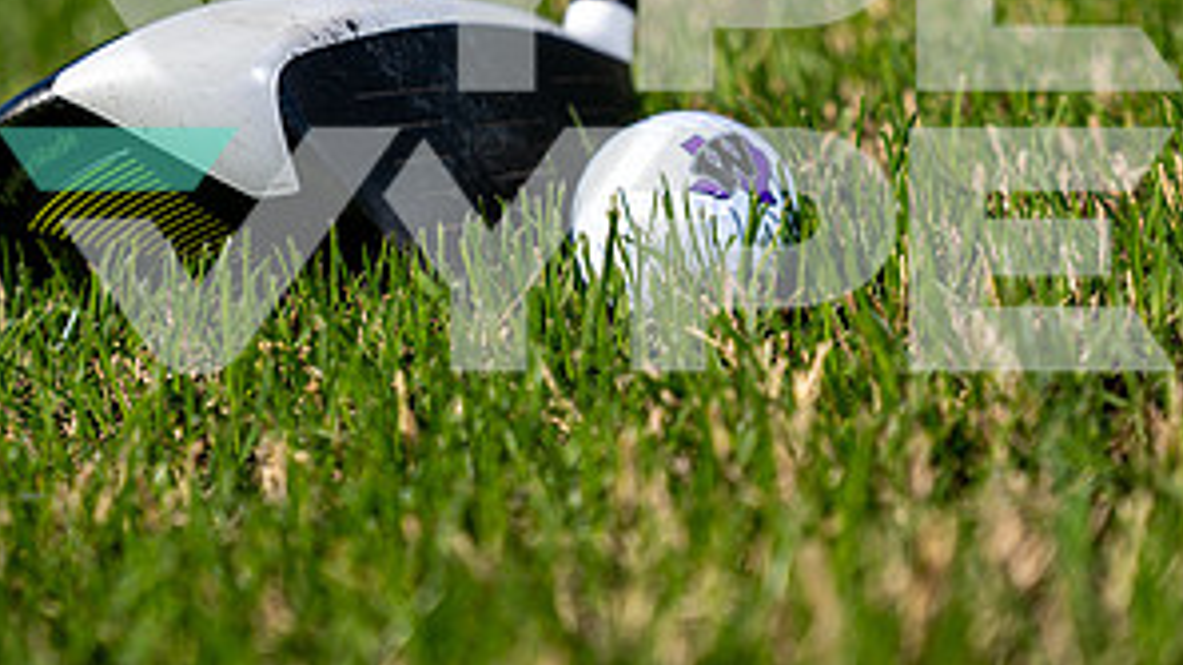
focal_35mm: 111
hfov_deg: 19.3
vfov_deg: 10.8
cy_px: -28
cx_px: 593
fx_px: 3482
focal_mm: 70
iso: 100
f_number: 5
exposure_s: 1/640
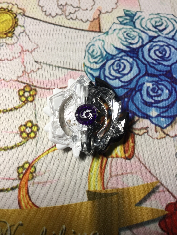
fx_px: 211
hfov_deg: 45.4
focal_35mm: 31
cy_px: 118
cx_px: 88
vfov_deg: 58.4
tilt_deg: -75.9
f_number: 2.4
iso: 32
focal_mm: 3.3
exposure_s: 1/60
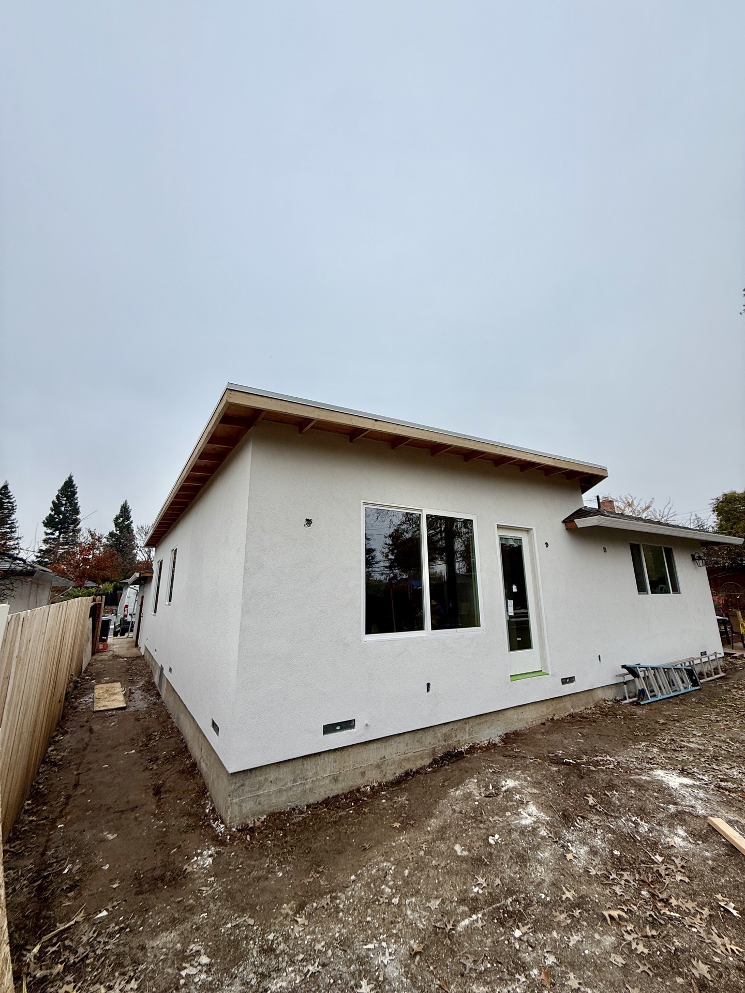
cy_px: 496
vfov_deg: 102.1
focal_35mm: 14
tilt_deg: +13.8
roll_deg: +0.4
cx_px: 372
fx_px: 402
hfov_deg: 85.7
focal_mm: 2.22
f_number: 2.2
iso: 50
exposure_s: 1/413
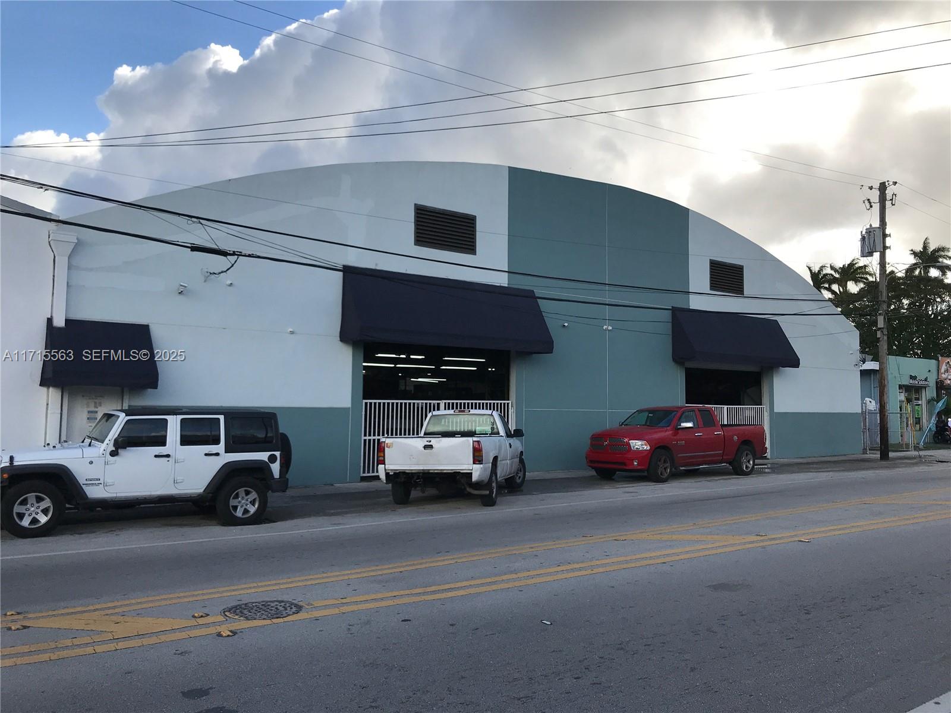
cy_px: 356
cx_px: 476
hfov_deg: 63.4
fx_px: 769
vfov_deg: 49.7
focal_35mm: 28
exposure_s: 1/1709
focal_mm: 3.99
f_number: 1.8
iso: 20
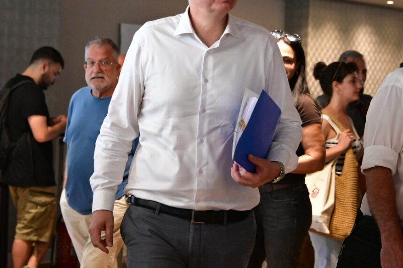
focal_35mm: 105
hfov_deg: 19.5
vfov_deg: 13.0
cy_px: 91
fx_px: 1175
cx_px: 214
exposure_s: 1/200
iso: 8000
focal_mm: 75
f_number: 4.5
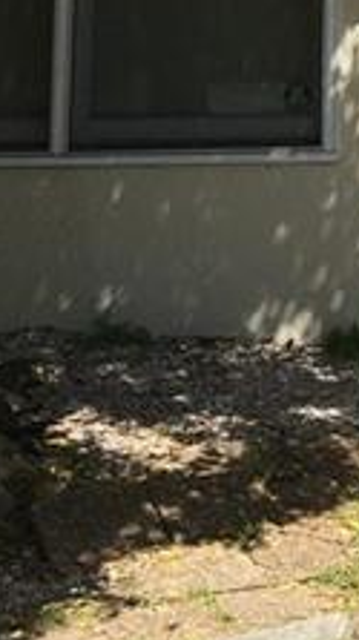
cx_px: 583
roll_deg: -0.4
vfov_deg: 17.2
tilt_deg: +8.6
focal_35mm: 109
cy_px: -399
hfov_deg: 10.6
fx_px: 1850
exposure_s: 1/1876
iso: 25
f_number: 2.2
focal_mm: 4.15
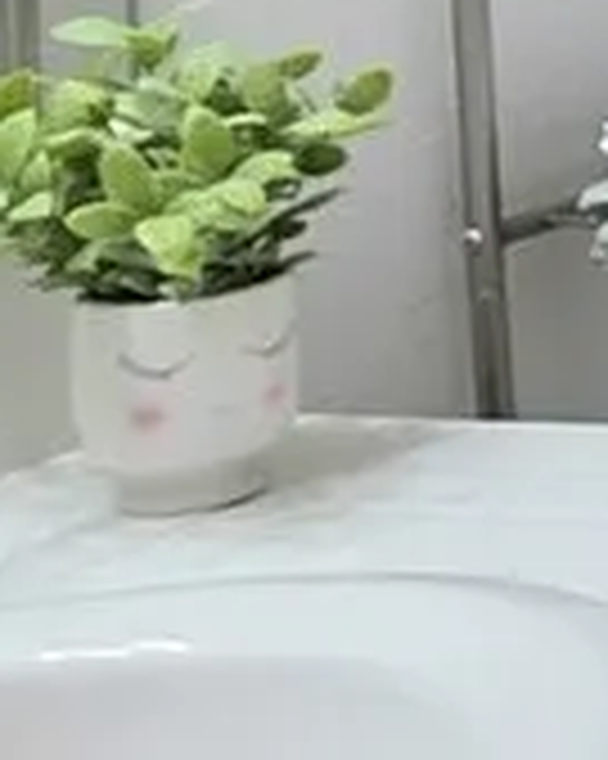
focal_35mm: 108
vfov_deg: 16.6
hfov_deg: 9.9
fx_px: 2431
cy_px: -283
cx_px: 1941
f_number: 1.9
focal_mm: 2.2
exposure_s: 1/120
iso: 200
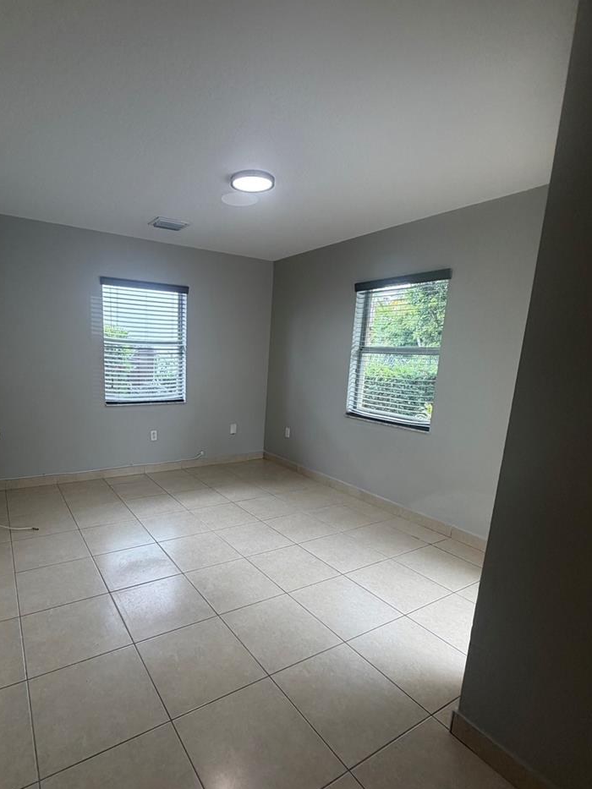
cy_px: 433
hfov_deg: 70.5
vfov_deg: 87.5
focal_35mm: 18
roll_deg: -1.2
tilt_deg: -11.6
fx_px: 410
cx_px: 223
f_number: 2.2
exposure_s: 1/120
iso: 125
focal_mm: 2.22
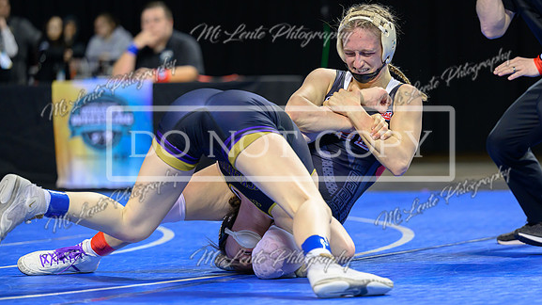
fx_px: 2313
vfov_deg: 7.5
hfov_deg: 13.4
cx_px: 316
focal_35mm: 161
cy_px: 172
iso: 2500
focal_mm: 130
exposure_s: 1/800
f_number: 2.8
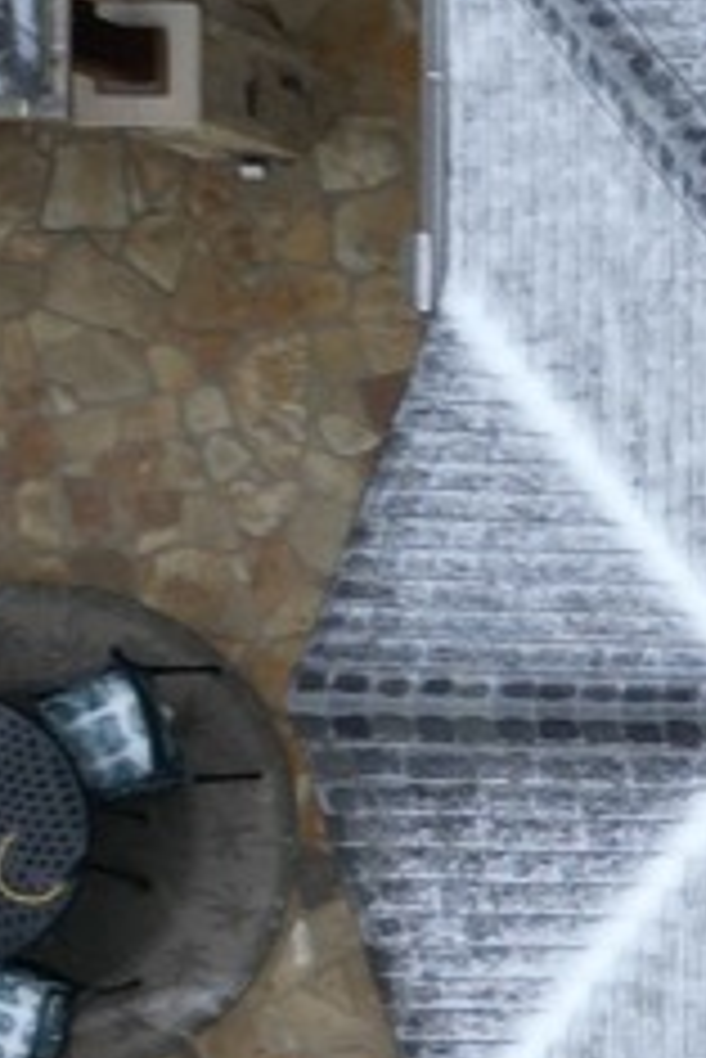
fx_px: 4993
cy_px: 1162
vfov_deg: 11.9
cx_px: 2950
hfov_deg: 6.4
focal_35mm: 170
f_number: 1.7
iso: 110
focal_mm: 6.72
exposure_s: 1/200
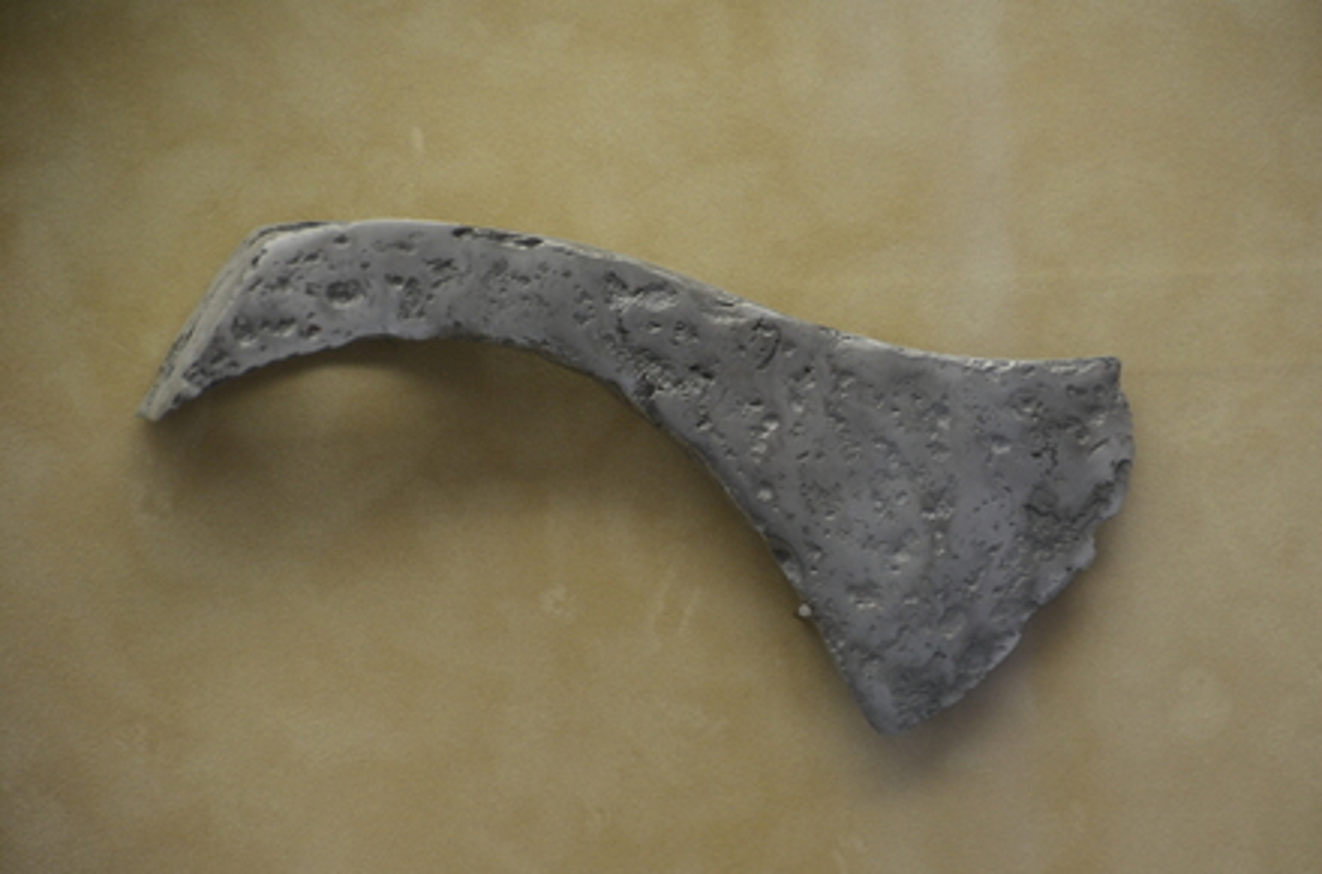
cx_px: 661
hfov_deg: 5.5
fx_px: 13736
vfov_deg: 3.6
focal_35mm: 375
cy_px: 437
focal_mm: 250
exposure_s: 1/125
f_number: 6.3
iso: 1000
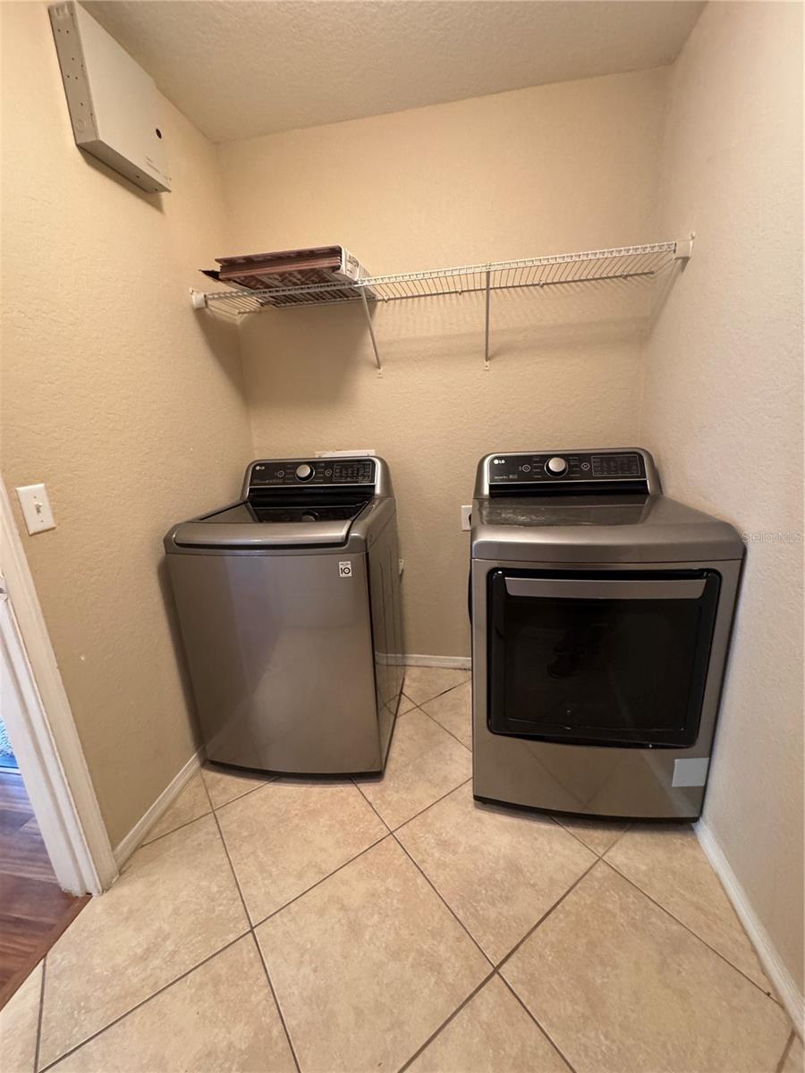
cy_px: 536
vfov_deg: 102.1
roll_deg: +2.9
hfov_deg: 85.7
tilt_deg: -16.3
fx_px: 434
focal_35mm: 14
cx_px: 402
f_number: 2.2
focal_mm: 2.22
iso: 1000
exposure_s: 1/40
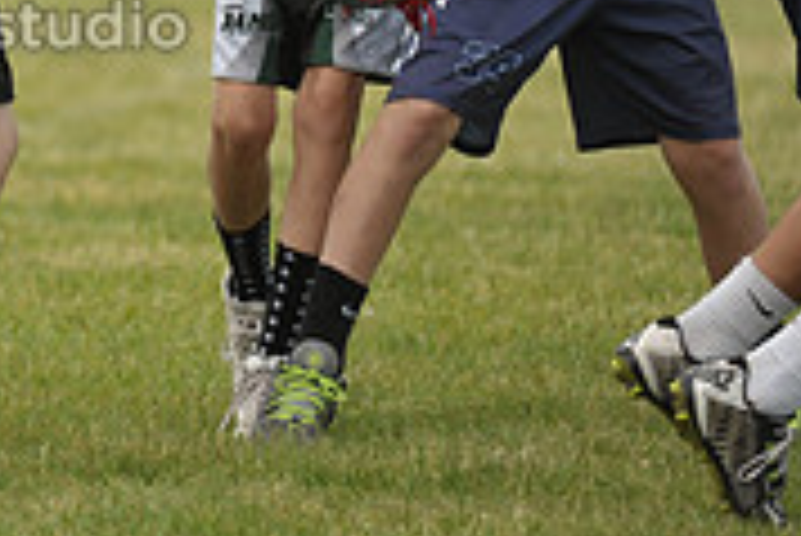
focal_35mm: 910
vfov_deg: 1.5
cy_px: -140
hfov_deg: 2.3
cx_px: -297
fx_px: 20263
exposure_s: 1/2500
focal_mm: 280
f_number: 4
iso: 800
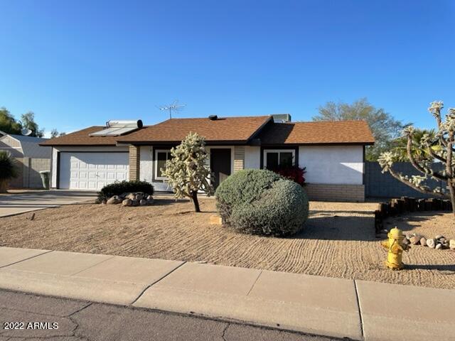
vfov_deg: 53.1
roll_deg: -1.1
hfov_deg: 67.3
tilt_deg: +1.0
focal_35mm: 26
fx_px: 342
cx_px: 228
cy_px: 170
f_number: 1.6
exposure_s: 1/2817
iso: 32
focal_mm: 4.2
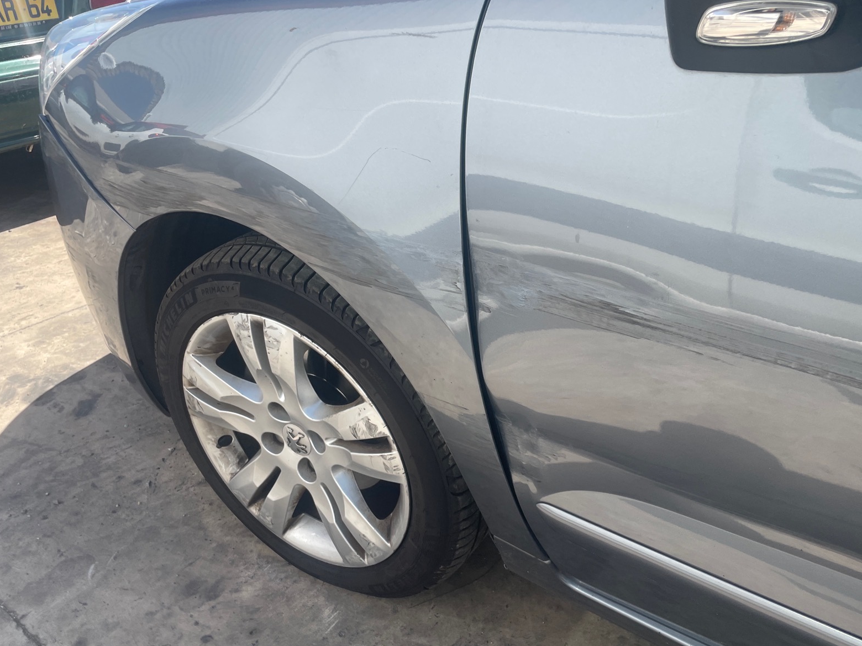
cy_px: 327
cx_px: 451
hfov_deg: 59.9
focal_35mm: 30
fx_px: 747
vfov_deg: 46.8
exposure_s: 1/1195
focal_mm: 4.2
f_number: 1.6
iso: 32
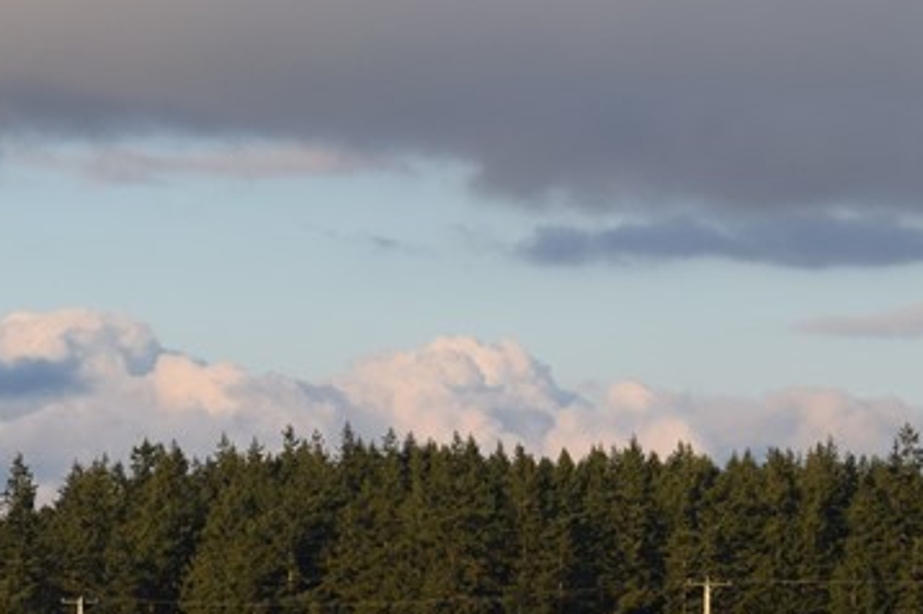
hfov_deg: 8.2
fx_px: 6417
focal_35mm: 251
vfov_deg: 5.5
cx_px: -103
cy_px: 410
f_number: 8
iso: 280
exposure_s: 1/250
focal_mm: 55
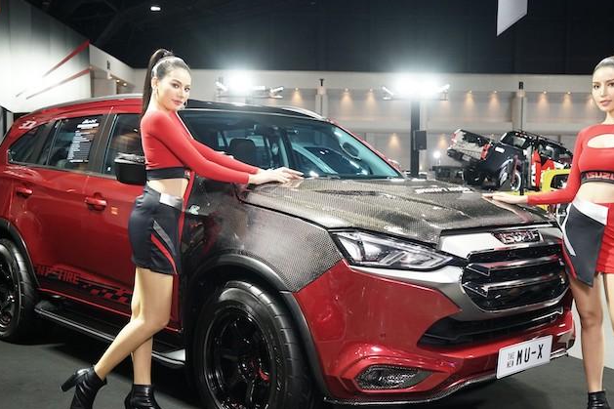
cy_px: 237
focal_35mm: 42
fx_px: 716
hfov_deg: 46.3
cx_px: 339
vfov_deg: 31.8
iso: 1600
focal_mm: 33
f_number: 4.5
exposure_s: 1/125
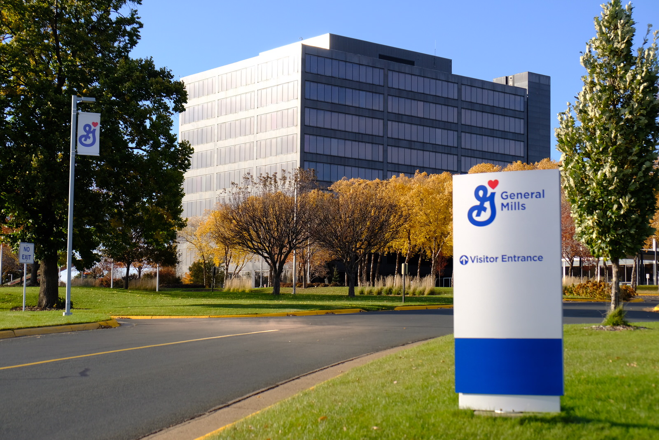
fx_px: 952
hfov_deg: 38.2
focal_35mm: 52
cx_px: 330
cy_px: 220
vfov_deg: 26.0
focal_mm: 34.5
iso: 320
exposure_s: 1/1000
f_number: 4.3
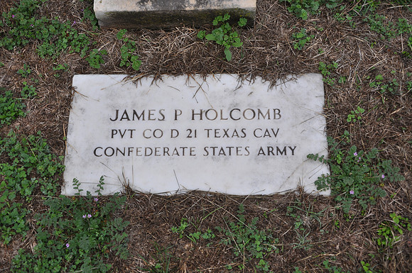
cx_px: 206
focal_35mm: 48
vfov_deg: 28.0
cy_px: 136
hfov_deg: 41.2
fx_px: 549
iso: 200
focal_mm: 32
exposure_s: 1/40
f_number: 6.3
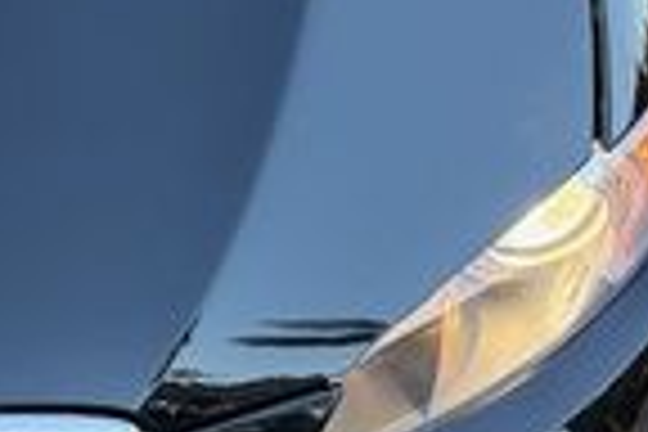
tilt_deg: -40.2
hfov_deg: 15.7
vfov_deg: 12.2
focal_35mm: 111
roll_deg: -0.4
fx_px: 1998
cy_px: 14
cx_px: -518
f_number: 1.78
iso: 160
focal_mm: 6.76
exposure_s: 1/129
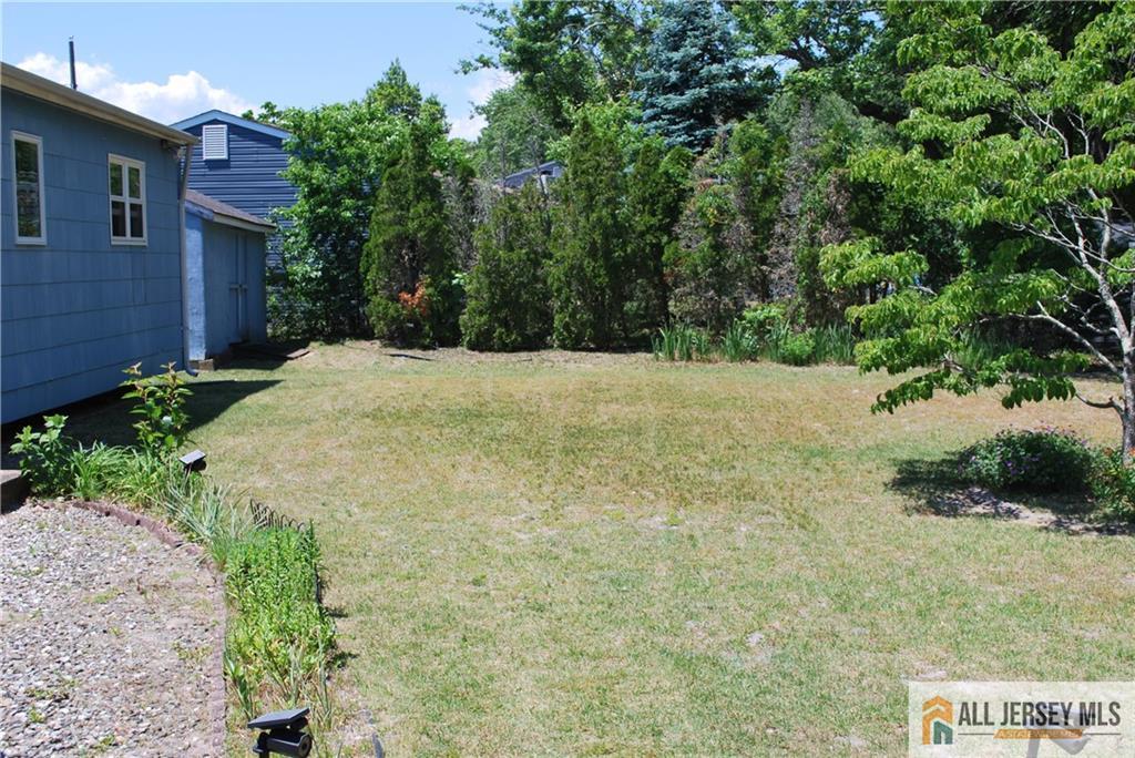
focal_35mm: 39
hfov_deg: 49.5
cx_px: 568
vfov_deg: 34.3
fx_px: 1230
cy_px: 379
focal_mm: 26
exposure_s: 1/200
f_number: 7.1
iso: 100
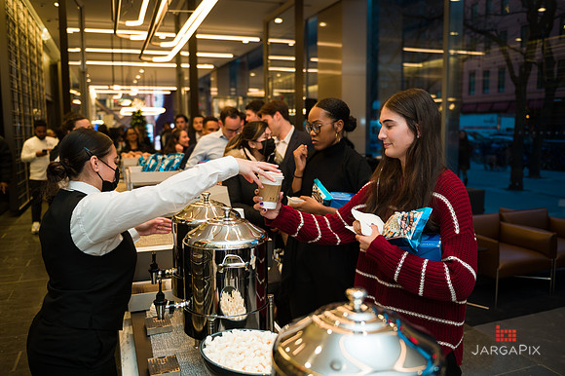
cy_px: 188
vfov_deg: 42.3
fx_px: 486
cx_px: 282
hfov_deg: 60.3
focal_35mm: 31
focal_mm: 31
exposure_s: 1/200
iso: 400
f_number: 3.2
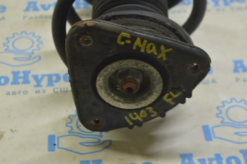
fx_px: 535
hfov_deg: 26.0
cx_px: 124
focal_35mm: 78
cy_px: 82
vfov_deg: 17.5
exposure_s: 1/20
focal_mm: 52
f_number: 5.6
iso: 400
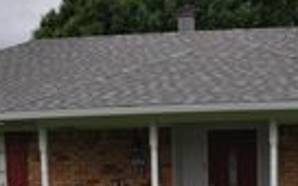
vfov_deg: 12.1
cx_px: 202
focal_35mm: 101
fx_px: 820
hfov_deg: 20.5
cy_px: 315
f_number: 9
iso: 200
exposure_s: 1/320
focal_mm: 18
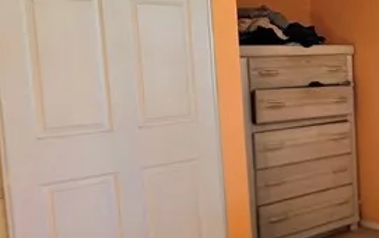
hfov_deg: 33.2
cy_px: 115
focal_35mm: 52
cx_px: 431
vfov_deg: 24.9
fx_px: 538
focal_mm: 2.2
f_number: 1.9
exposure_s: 1/120
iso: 250
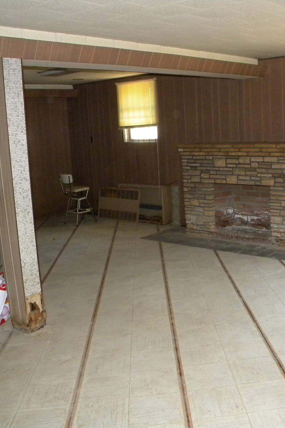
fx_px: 463
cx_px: 226
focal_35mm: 39
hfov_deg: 33.3
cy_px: 213
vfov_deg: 49.5
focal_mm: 5
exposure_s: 1/26
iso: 400
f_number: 3.5
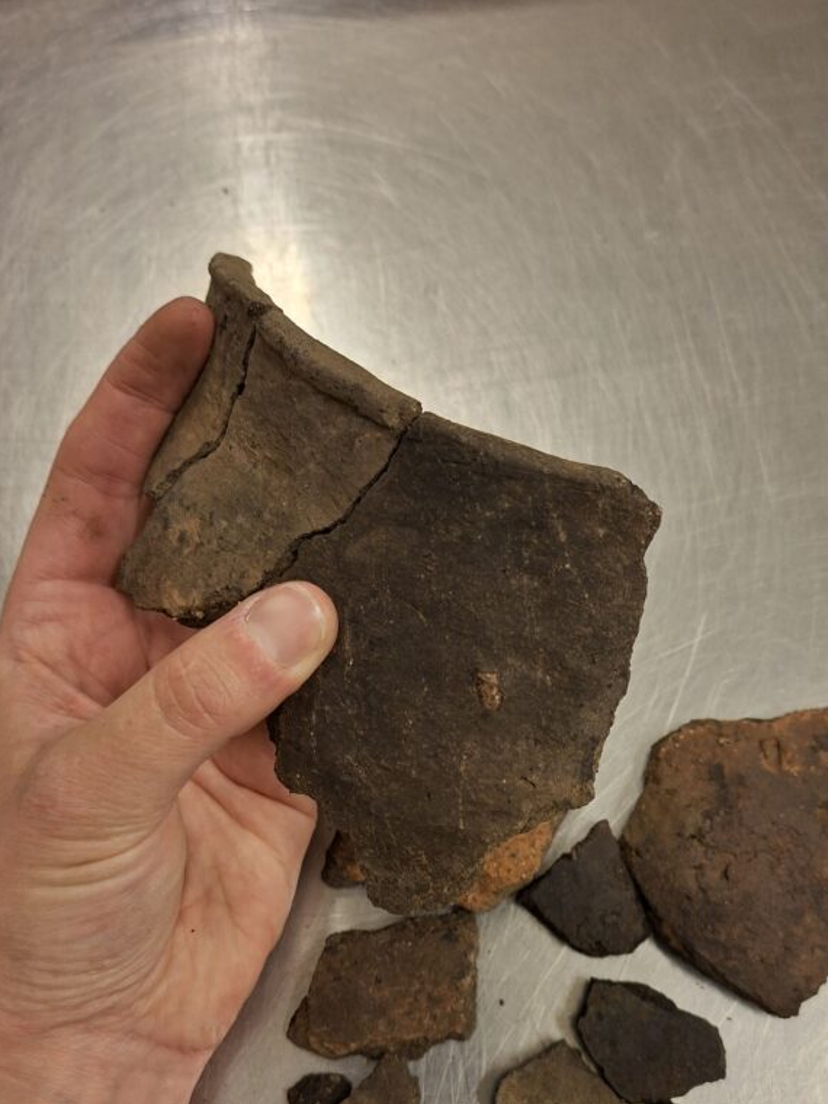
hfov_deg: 45.3
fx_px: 989
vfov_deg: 57.0
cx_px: 482
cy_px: 741
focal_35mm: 31
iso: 160
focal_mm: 5.54
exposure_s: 1/60
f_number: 1.8
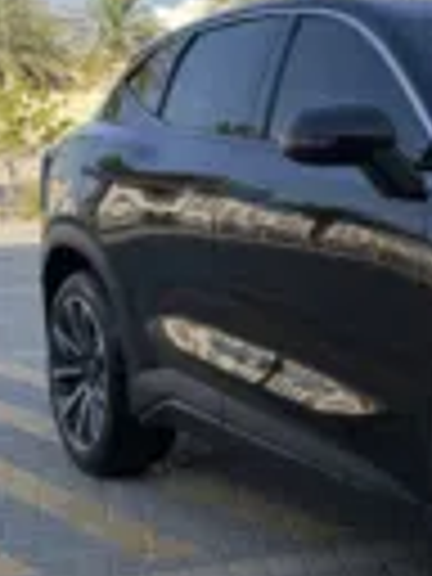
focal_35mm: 75
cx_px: 652
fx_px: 1248
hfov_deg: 17.6
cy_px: 180
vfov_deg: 25.8
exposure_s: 1/3953
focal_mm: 6.76
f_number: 1.78
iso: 80
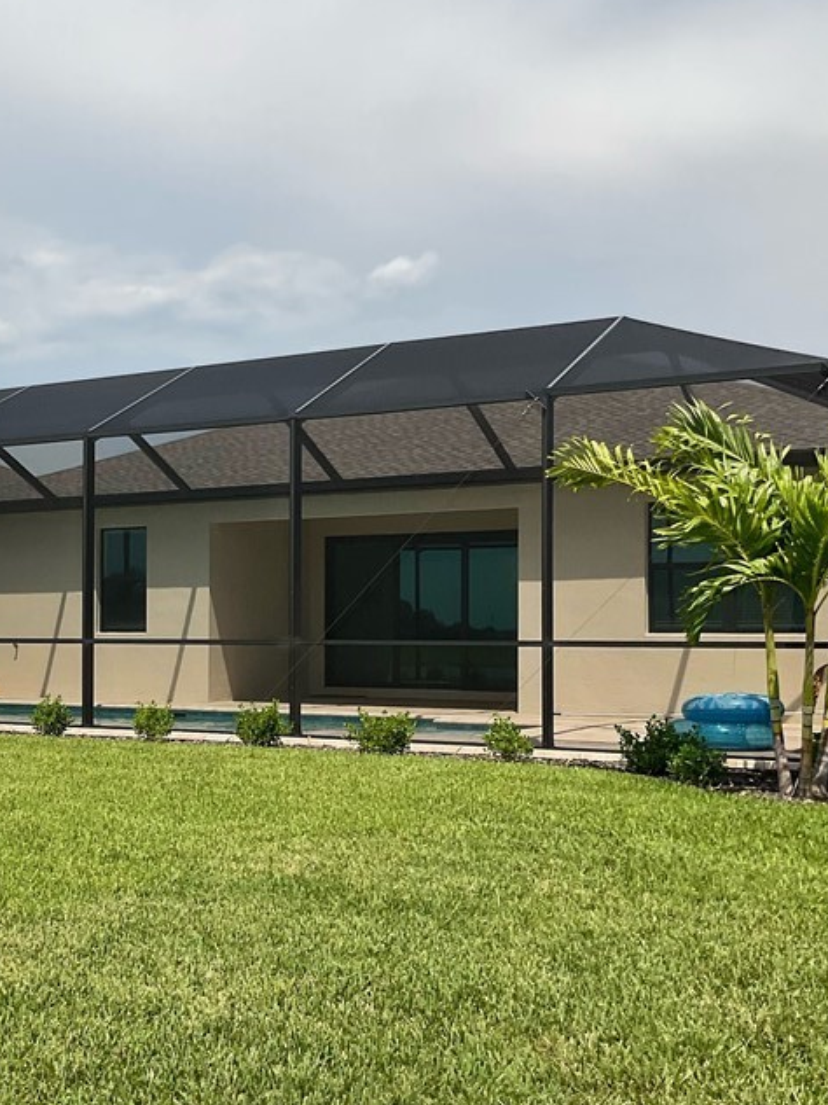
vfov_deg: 40.4
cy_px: 619
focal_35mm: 47
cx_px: 204
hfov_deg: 30.4
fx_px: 1499
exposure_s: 1/3534
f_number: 1.8
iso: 16
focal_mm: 3
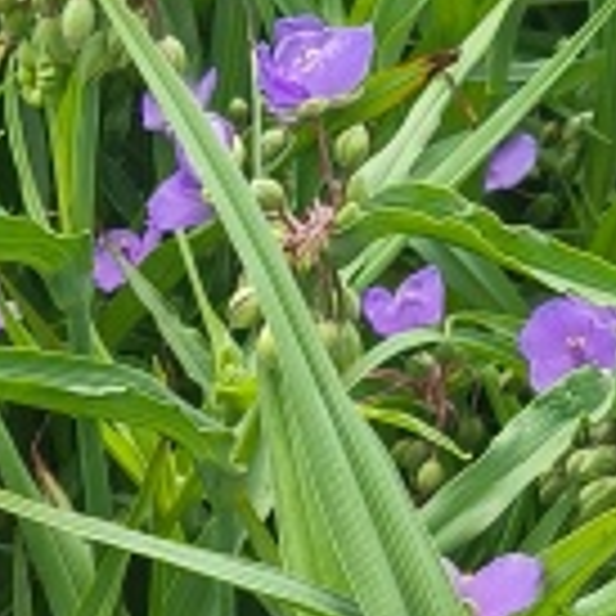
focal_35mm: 179
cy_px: 1041
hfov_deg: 9.4
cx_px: -364
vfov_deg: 9.4
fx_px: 3604
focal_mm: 4.84
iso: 80
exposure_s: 1/1024
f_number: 1.8
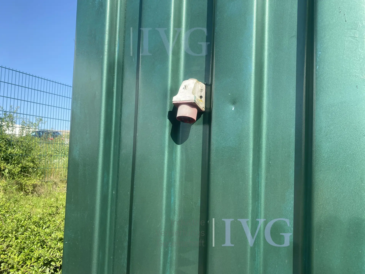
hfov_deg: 67.3
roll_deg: -1.6
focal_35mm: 26
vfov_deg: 53.1
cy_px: 137
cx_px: 182
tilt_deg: +7.6
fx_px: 274
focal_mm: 4.25
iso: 32
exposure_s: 1/1103
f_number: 1.8
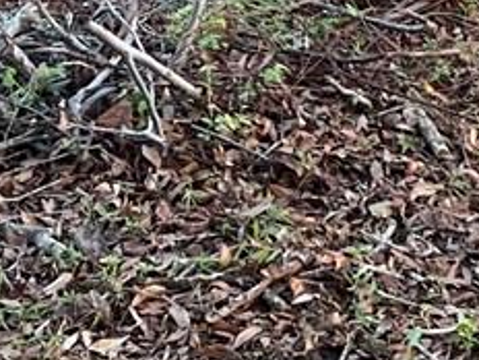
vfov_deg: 8.0
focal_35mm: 179
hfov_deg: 11.0
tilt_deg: -11.3
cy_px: -298
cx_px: 225
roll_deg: -2.0
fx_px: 2477
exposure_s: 1/127
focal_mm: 5.7
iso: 40
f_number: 1.5
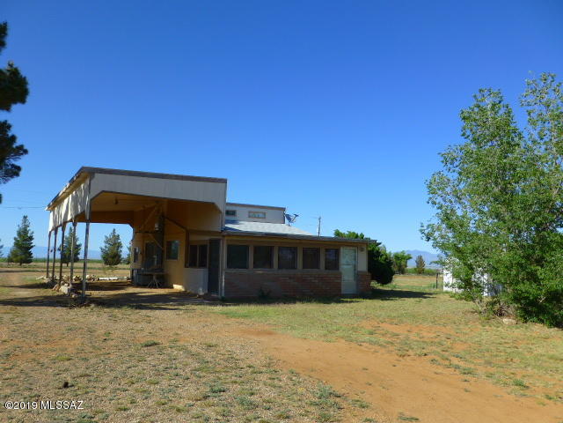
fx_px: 439
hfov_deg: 65.3
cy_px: 212
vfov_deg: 51.4
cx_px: 282
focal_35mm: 27
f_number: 4
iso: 100
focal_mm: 4.8
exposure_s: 1/1000
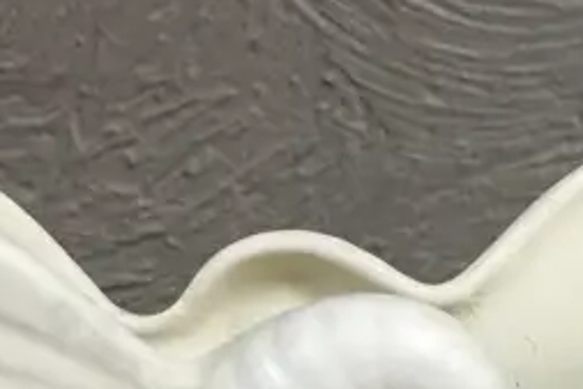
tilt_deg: -13.7
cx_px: 332
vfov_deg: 10.7
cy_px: 631
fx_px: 1977
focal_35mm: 122
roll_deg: -0.4
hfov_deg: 16.8
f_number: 2.2
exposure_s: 1/33
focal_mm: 4.15
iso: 50
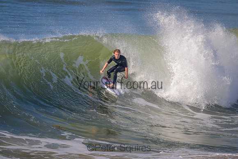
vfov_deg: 1.7
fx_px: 5290
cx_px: 119
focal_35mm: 800
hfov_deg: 2.6
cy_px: 80
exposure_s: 1/2000
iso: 1000
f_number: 11
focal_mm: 800
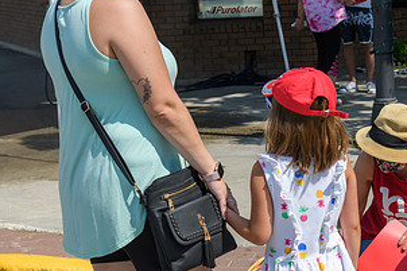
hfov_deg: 19.9
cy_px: 121
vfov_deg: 13.7
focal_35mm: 100
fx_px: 1130
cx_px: 383
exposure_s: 1/200
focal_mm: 52
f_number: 8
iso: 72
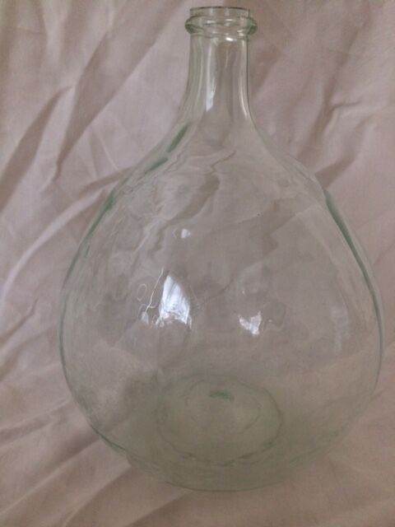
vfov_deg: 61.7
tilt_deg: -24.8
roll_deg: -1.3
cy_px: 264
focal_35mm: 29
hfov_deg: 48.2
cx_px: 198
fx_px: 441
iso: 160
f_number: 2.2
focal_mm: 4.15
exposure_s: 1/33
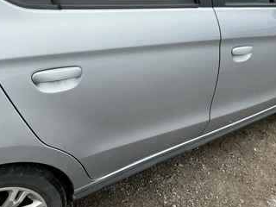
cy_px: 93
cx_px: 122
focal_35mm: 35
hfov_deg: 52.5
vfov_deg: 40.7
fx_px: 279
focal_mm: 3
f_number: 1.8
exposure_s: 1/1279
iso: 25
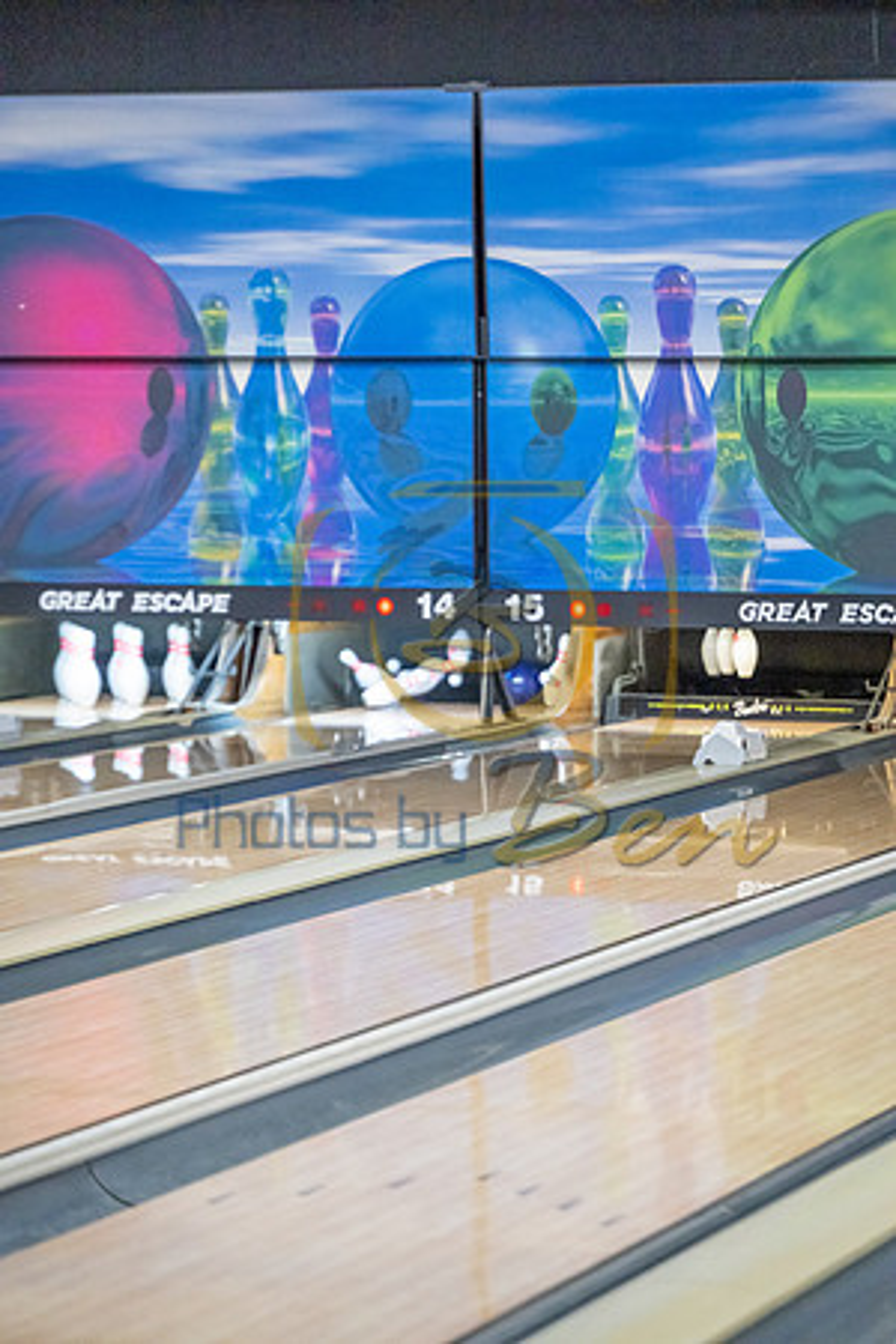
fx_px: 4853
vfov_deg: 15.8
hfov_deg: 10.5
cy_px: 672
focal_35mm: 130
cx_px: 448
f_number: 2.8
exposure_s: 1/800
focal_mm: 130
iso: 4000
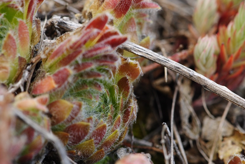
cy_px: 82
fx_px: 869
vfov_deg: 10.8
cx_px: 122
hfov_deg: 16.0
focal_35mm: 128
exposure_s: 1/160
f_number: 6.3
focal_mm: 85
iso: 400
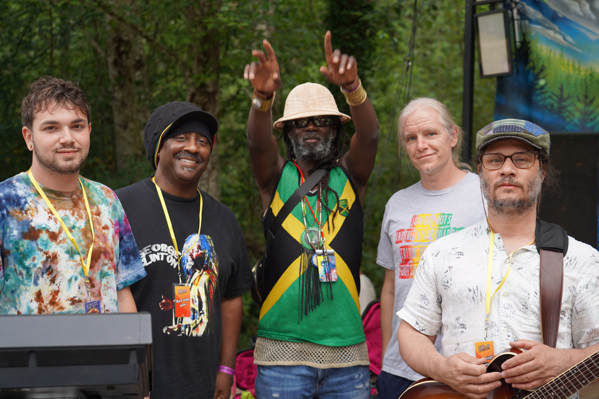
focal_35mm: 53
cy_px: 200
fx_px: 882
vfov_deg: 25.5
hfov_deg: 37.5
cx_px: 300
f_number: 4
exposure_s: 1/160
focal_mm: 53
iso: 160
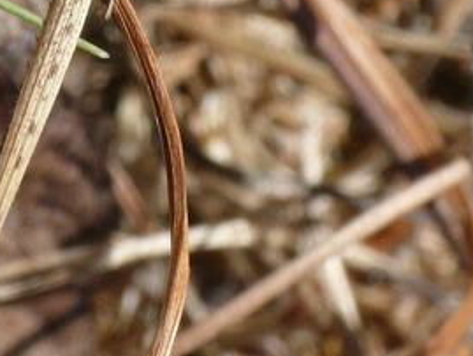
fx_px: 7163
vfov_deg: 2.8
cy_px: -139
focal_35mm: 524
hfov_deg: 3.8
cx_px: 168
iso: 200
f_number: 10
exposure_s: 1/250
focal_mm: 34.9
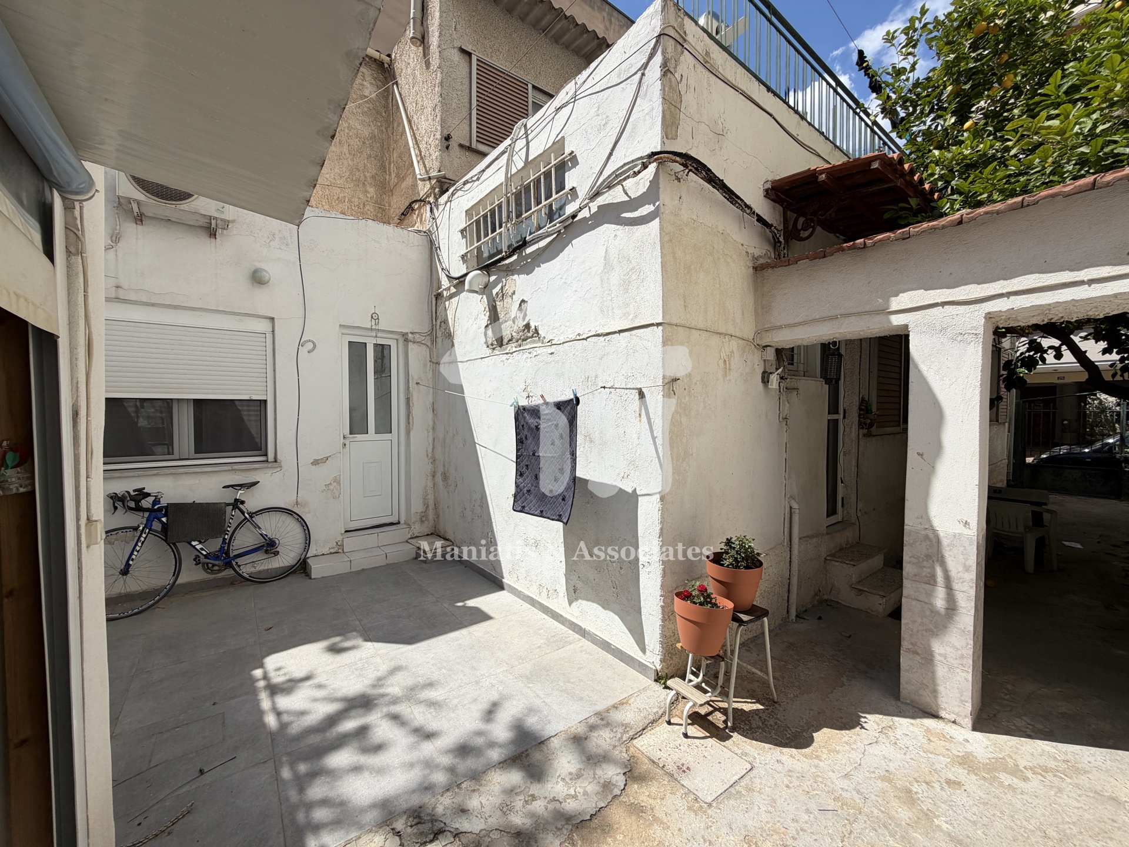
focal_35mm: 14
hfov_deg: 102.1
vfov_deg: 85.7
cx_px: 564
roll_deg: +0.0
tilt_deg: -2.3
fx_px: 457
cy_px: 424
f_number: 2.2
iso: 20
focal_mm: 2.22
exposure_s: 1/1235
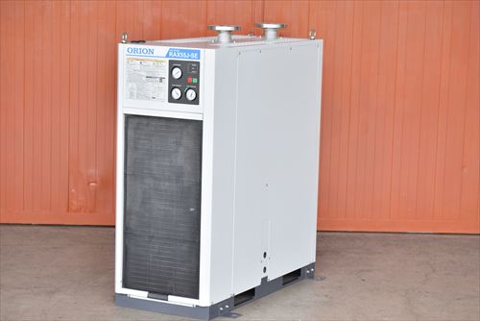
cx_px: 240
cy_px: 160
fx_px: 1301
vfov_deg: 14.1
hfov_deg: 20.9
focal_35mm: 98
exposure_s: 1/640
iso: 1250
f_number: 6.3
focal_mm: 65
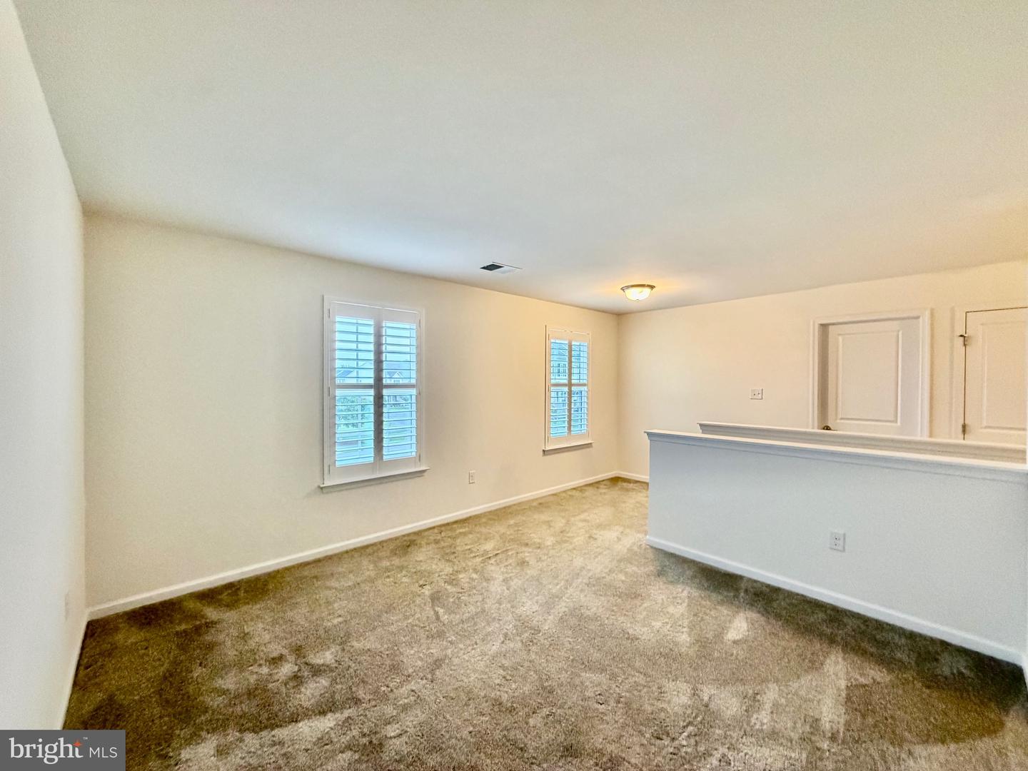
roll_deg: +0.2
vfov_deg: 85.7
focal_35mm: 14
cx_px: 514
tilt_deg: -0.2
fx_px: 416
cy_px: 386
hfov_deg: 102.1
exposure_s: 1/60
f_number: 2.2
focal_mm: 2.22
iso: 400
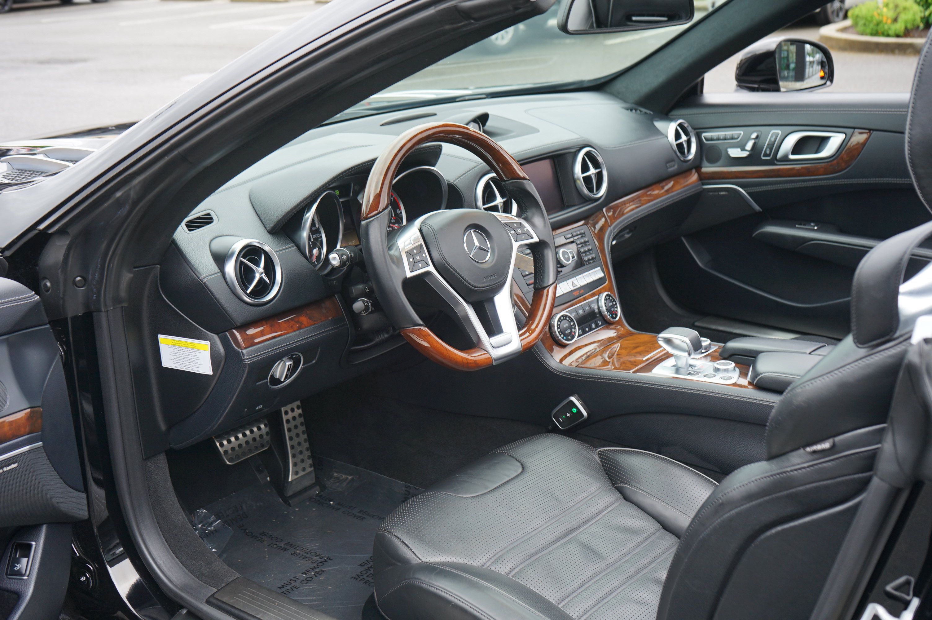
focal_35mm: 42
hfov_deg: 46.4
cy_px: 310
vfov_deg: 31.8
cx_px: 466
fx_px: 1086
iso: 100
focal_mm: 42
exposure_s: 1/25
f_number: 6.3
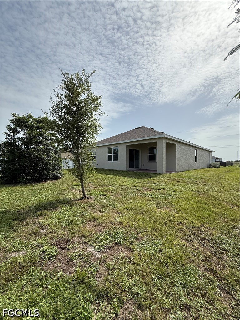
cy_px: 160
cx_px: 120
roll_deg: -0.8
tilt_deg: +0.9
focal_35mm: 14
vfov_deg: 102.1
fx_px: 129
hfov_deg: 85.7
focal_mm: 2.22
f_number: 2.2
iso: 50
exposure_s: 1/2976
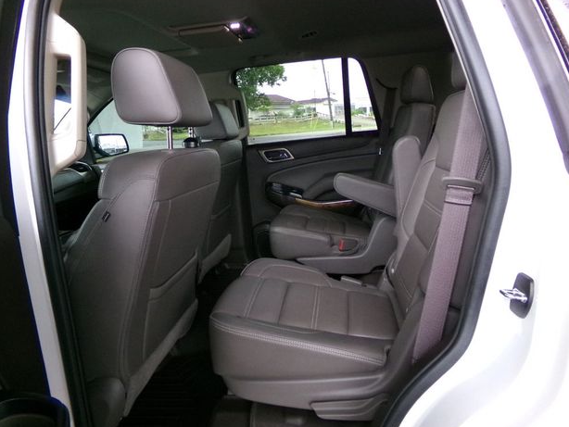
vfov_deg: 54.9
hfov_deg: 69.3
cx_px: 295
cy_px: 215
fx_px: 411
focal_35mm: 25
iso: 720
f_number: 3.7
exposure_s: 1/60
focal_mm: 4.3
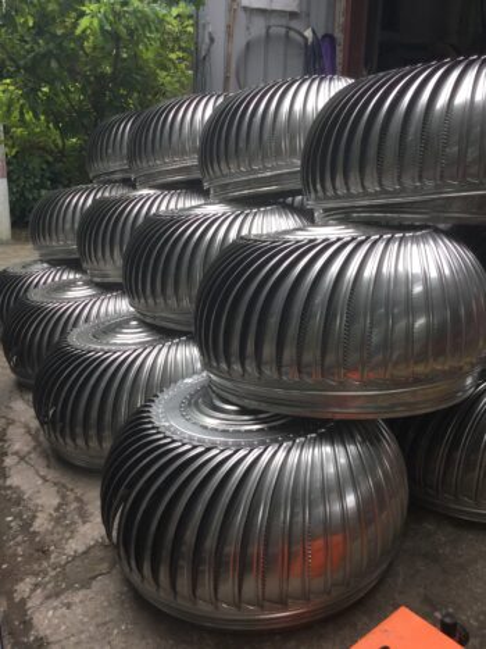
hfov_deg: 45.4
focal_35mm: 31
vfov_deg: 58.4
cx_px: 243
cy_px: 324
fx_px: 581
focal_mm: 3.3
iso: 25
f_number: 2.4
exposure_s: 1/261
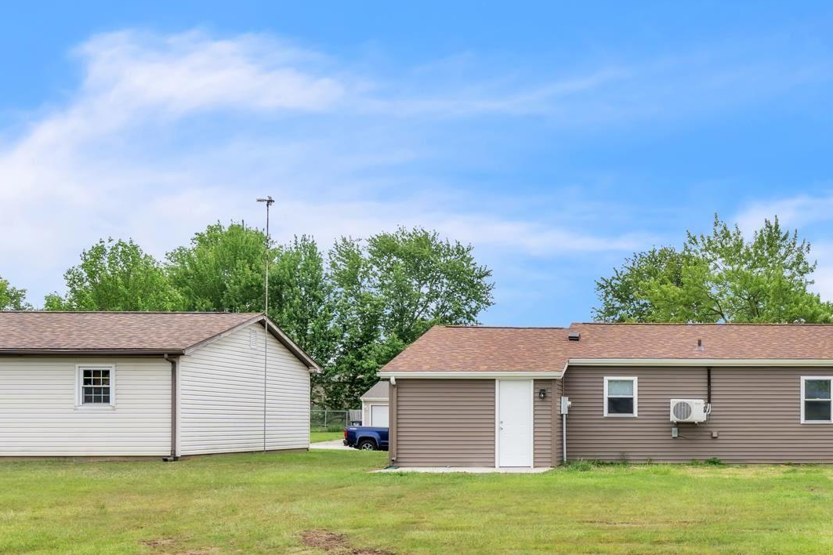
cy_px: 428
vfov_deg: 32.6
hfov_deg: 44.2
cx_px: 747
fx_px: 925
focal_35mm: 40
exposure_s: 1/125
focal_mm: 17
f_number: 8
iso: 100
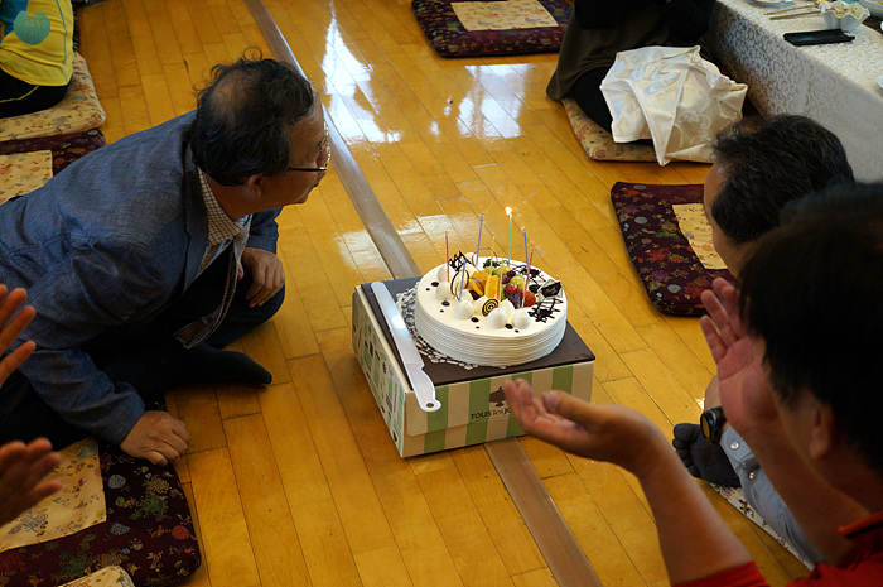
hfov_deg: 43.6
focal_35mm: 45
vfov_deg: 29.8
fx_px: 1102
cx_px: 442
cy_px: 294
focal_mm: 30
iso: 640
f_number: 4
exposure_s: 1/160
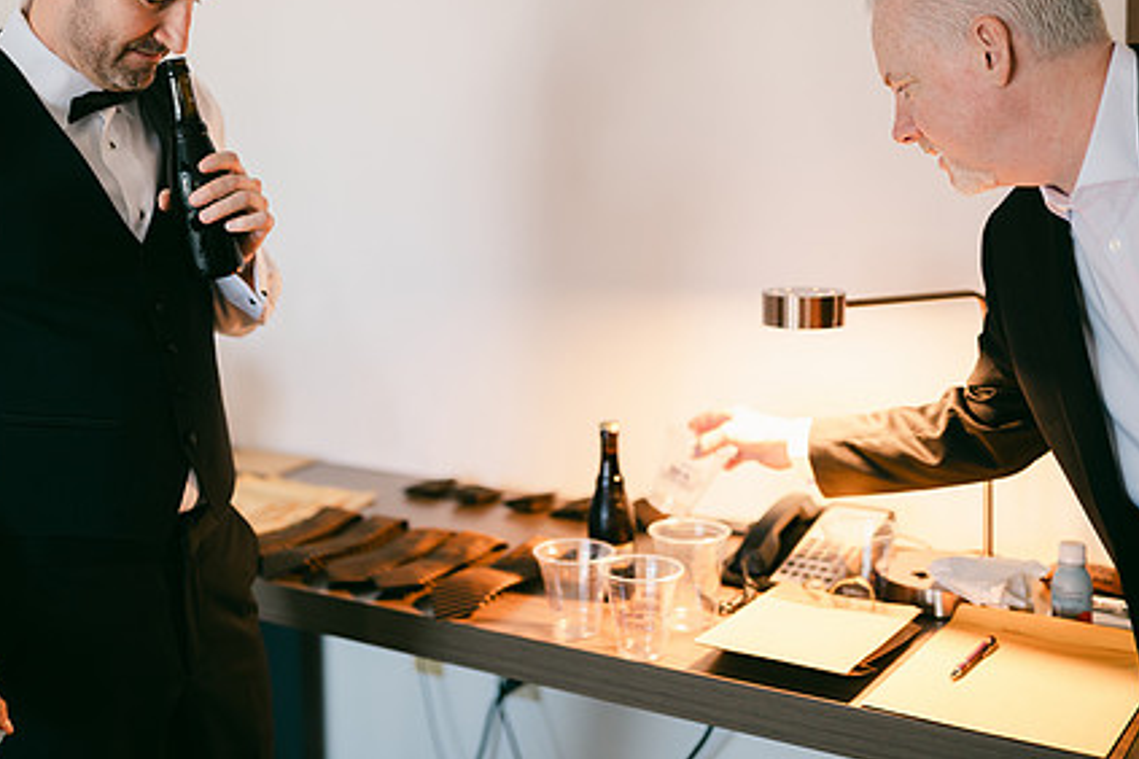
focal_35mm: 48
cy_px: 270
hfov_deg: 40.7
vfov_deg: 27.9
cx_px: 399
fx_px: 1519
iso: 400
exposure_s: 1/160
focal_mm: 35
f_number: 1.2
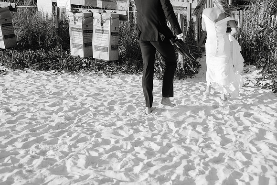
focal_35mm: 50
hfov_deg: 39.6
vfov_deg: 27.0
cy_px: 92
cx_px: 138
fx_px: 385
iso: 200
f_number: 3.5
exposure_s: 1/1250
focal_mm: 50
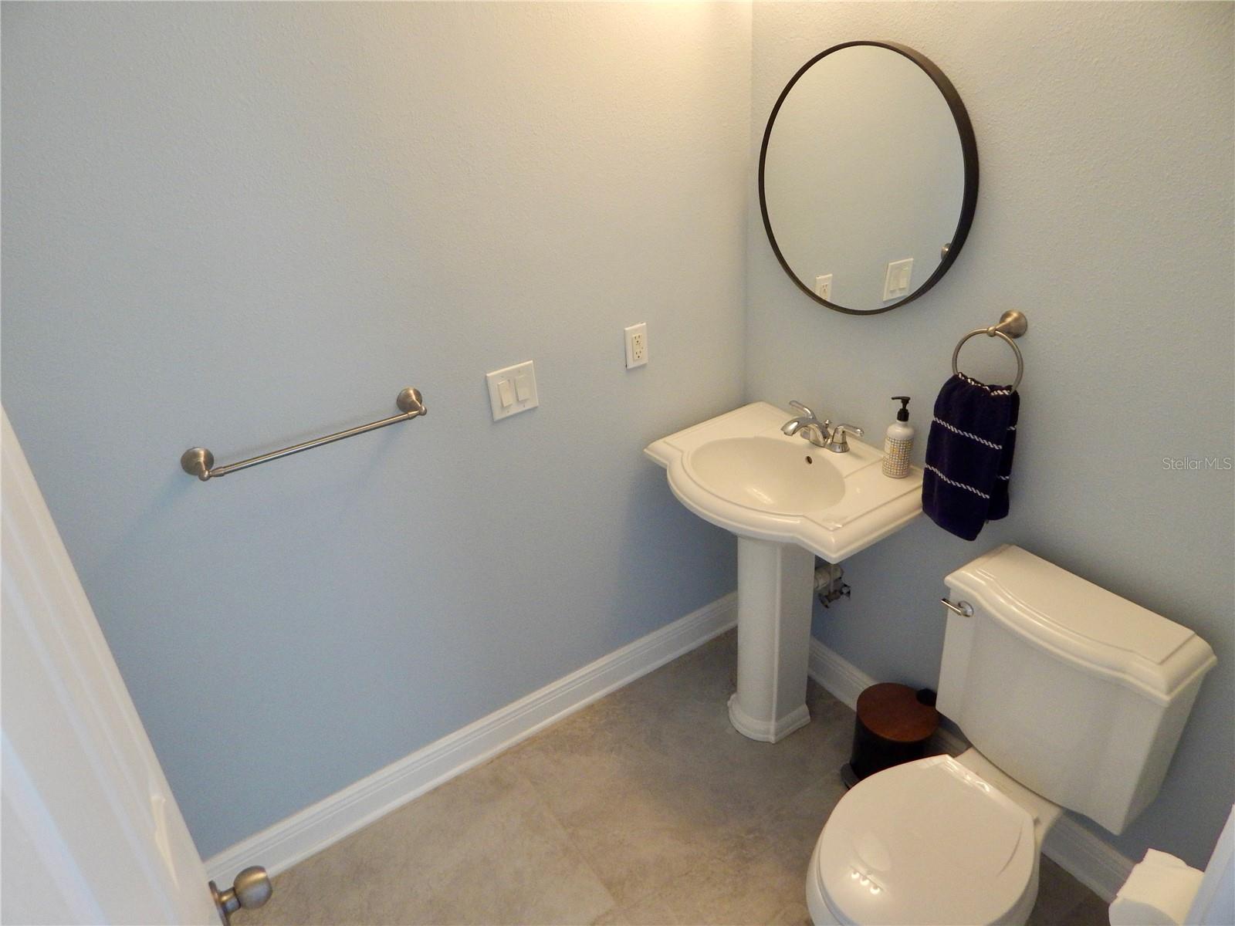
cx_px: 618
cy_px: 463
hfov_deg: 76.4
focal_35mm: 22
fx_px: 785
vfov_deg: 61.1
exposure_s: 1/30
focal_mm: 4
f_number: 3
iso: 280
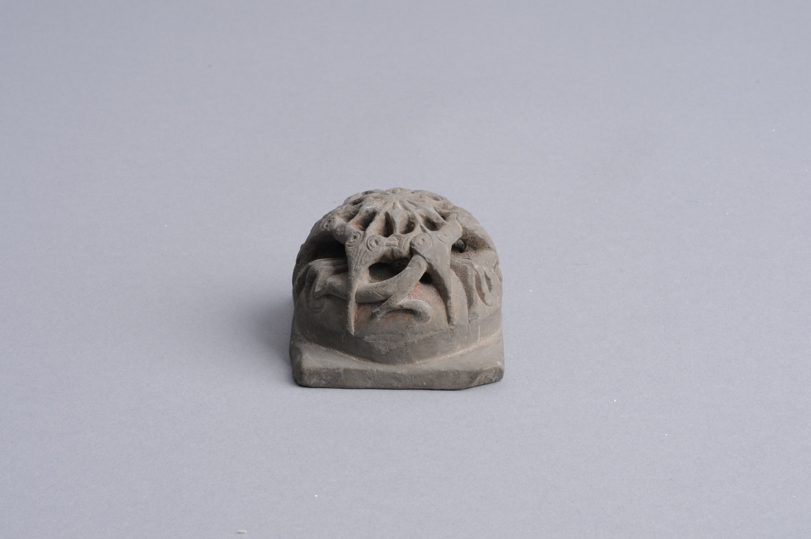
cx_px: 406
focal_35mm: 90
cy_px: 270
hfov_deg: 22.6
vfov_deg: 15.1
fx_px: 2025
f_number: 32
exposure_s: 1/60
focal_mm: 60
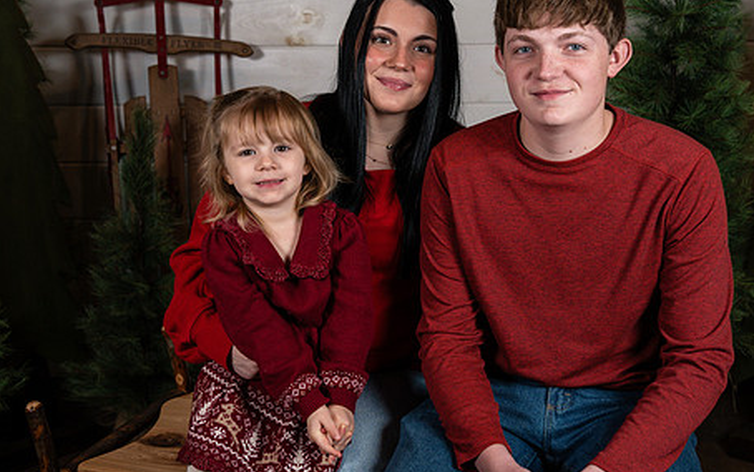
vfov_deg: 23.1
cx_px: 440
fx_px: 1151
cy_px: 189
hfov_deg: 36.2
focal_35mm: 56
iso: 400
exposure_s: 1/250
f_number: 5.6
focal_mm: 43
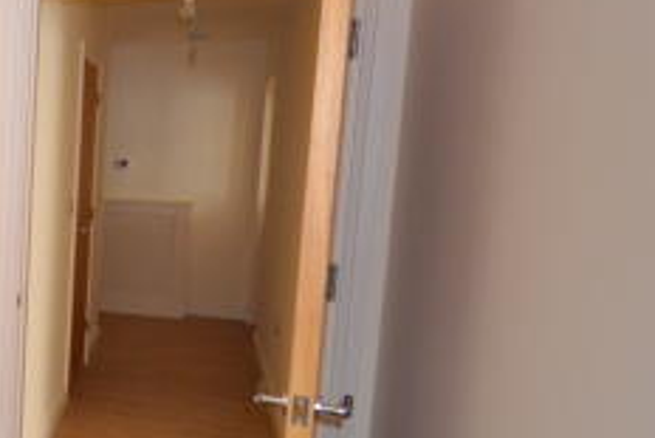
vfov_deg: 33.4
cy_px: 230
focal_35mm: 40
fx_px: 728
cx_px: -215
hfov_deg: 33.6
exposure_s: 1/60
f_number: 4
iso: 1400
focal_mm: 10
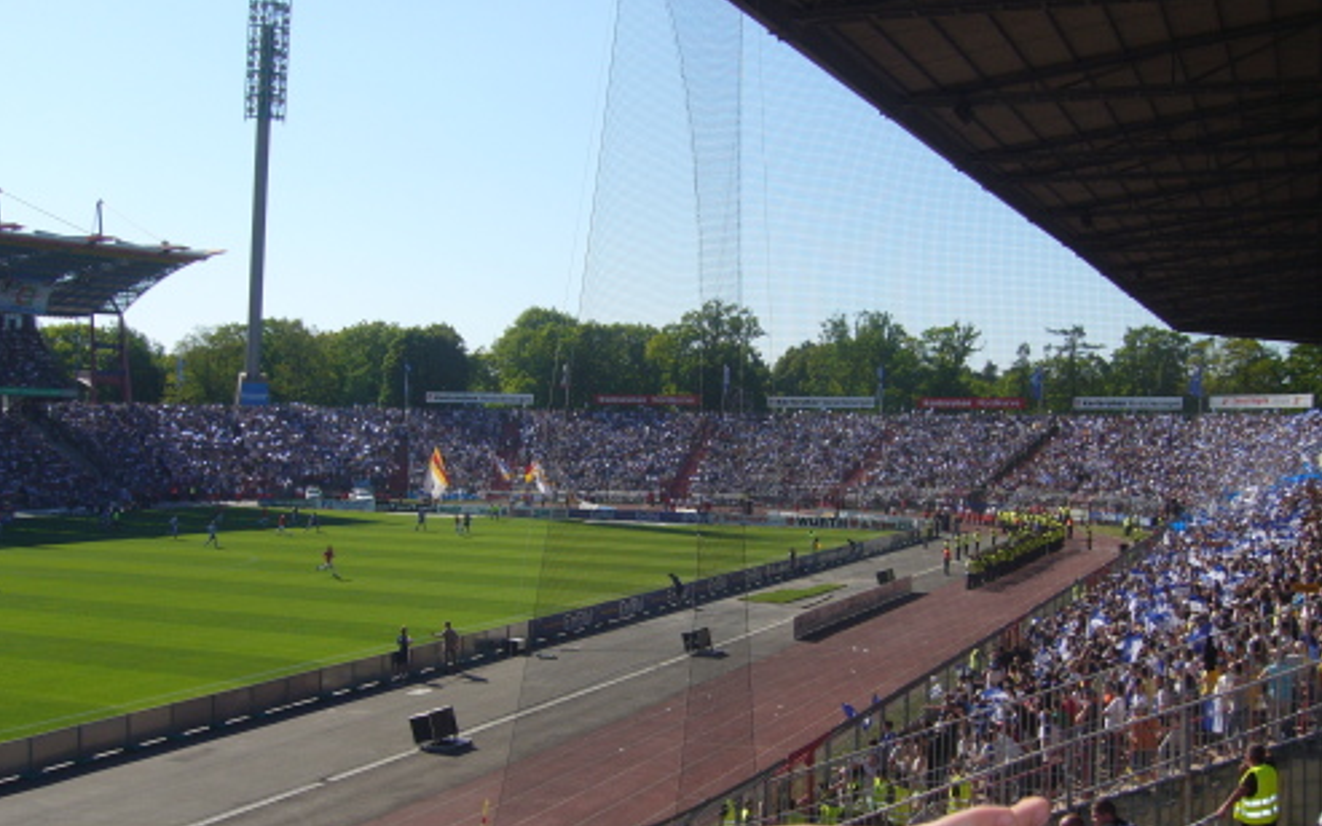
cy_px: 433
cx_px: 654
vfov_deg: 29.8
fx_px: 1549
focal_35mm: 43
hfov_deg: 46.2
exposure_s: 1/320
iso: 80
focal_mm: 6.6
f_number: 6
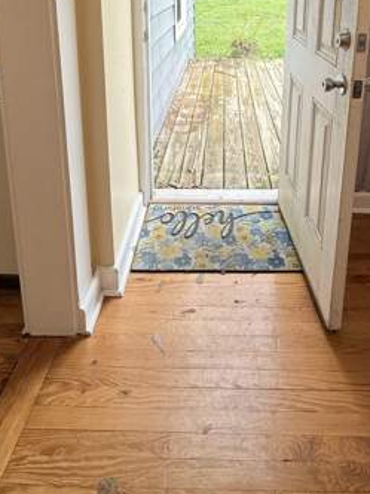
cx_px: 220
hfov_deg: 51.1
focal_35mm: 27
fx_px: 385
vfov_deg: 56.4
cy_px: 49
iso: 50
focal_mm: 2.22
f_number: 2.2
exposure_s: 1/215
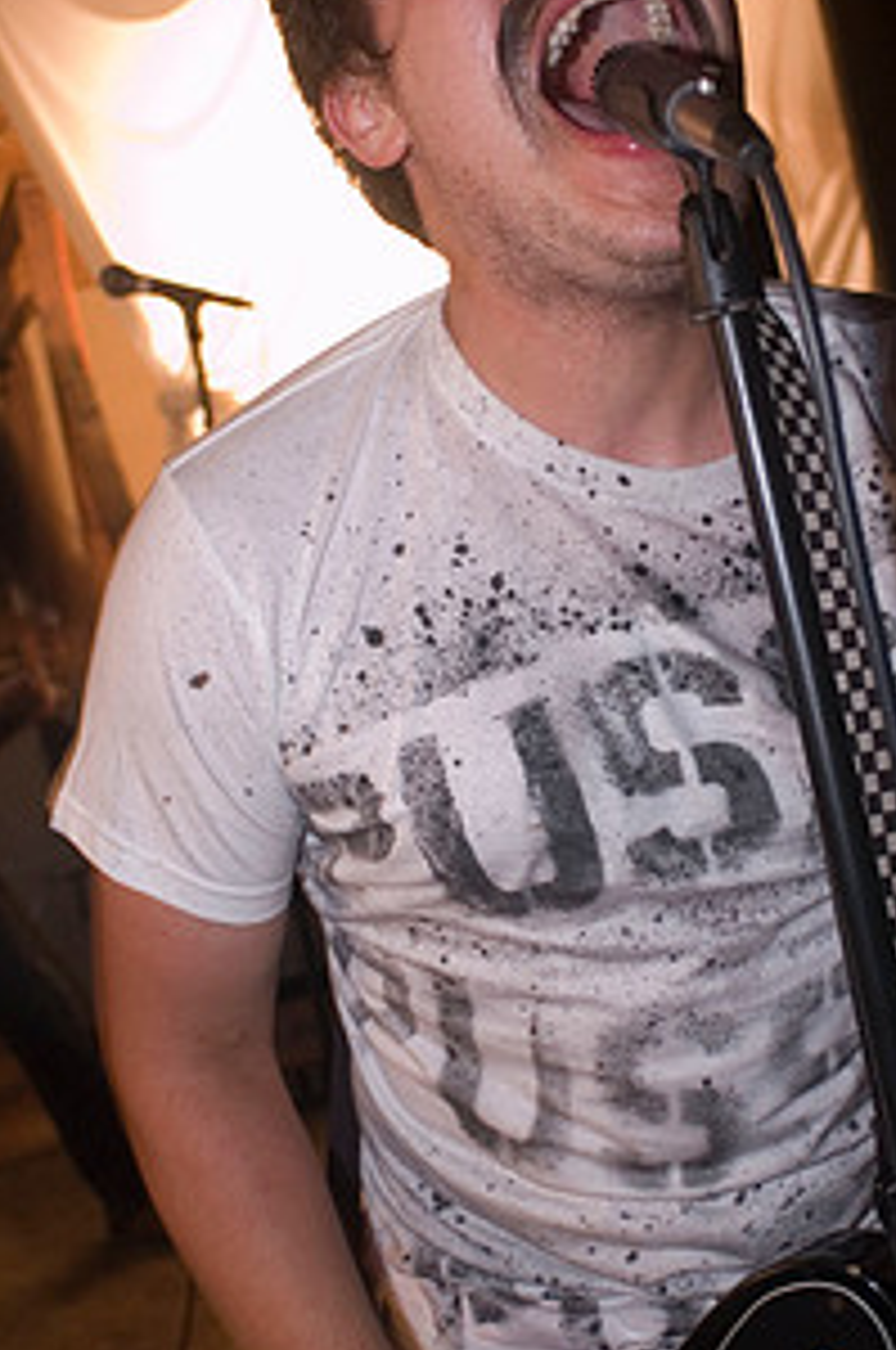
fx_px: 1686
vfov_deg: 43.5
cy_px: 549
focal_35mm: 45
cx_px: 583
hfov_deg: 29.6
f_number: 2.8
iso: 800
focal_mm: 20
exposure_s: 1/20
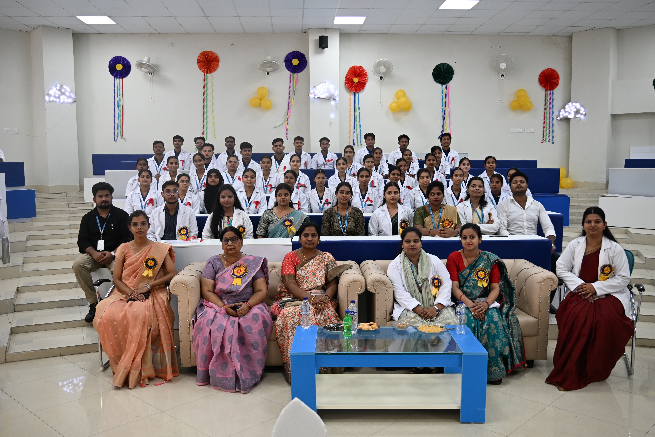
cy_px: 218
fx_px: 600
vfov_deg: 40.0
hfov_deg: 57.2
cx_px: 328
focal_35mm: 33
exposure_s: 1/40
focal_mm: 22
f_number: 3.5
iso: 280
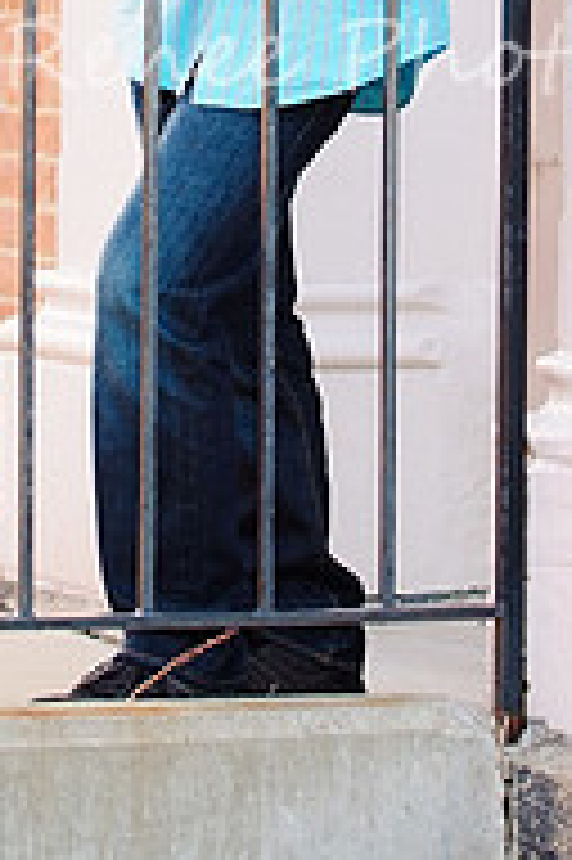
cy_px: -99
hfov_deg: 5.5
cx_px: 309
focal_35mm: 248
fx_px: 5921
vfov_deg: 8.2
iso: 500
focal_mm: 70
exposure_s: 1/160
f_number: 3.5
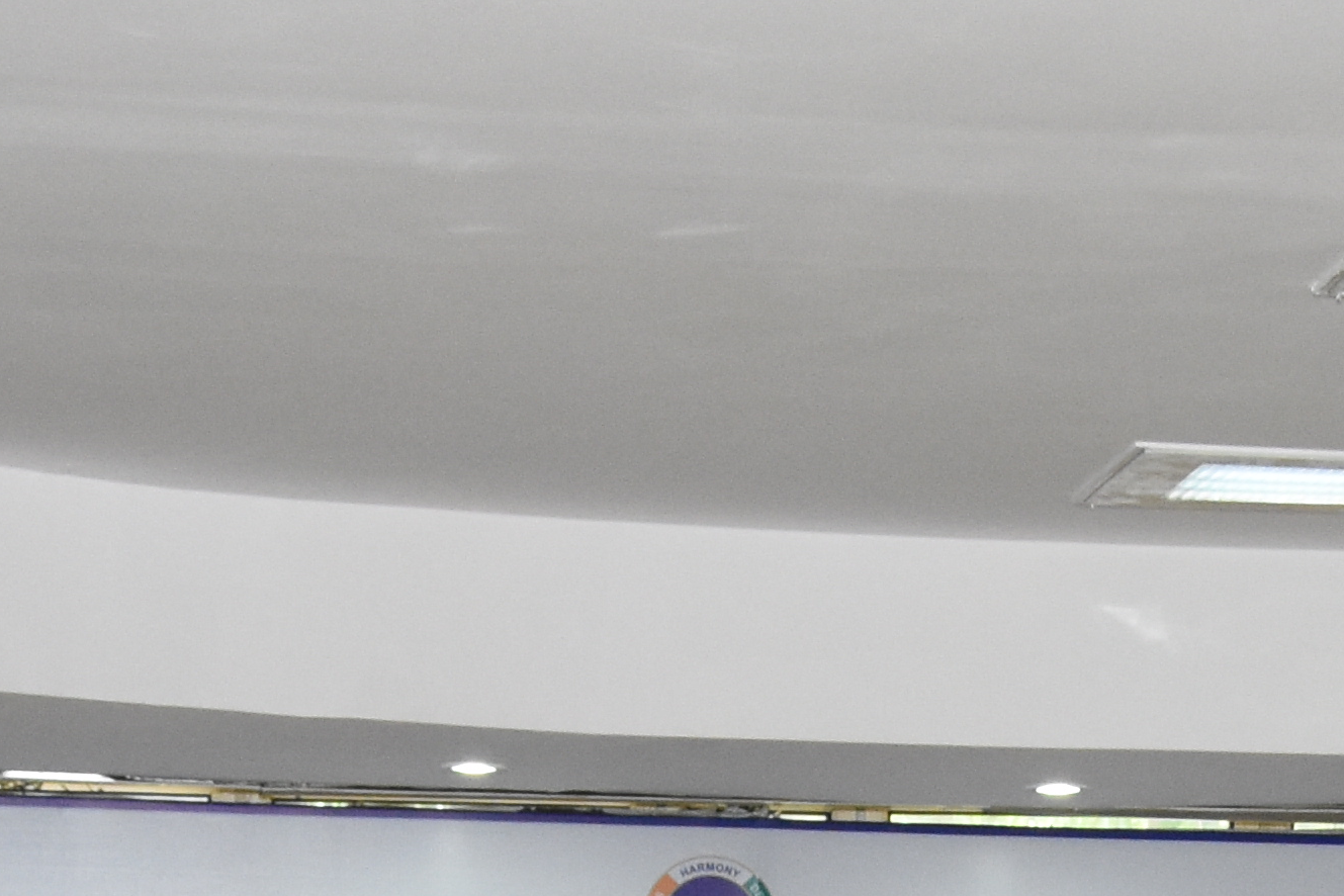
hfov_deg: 12.0
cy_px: 1657
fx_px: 6318
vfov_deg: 7.8
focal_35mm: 169
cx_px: 1338
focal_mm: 25
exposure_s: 1/125
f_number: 5.6
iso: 1600
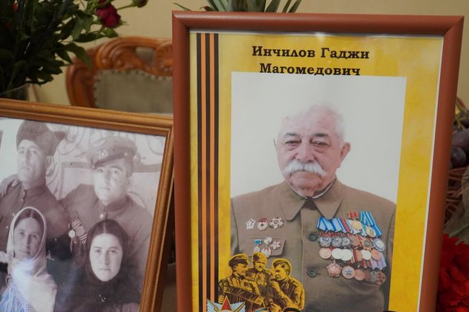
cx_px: 287
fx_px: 482
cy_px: 188
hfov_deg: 51.5
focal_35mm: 37
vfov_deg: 35.8
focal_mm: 20
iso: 2500
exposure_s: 1/160
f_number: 4
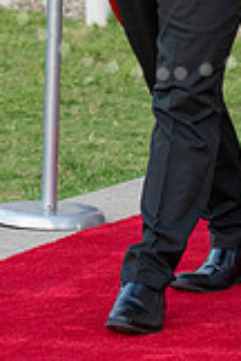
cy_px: -133
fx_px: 3795
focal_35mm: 378
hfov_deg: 3.6
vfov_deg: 5.4
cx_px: 221
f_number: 5.6
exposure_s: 1/125
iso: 640
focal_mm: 89
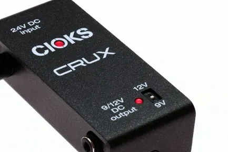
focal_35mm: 194
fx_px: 1229
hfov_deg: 10.6
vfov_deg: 7.1
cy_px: 87
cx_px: 112
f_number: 13
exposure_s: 1/20
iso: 400
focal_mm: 56
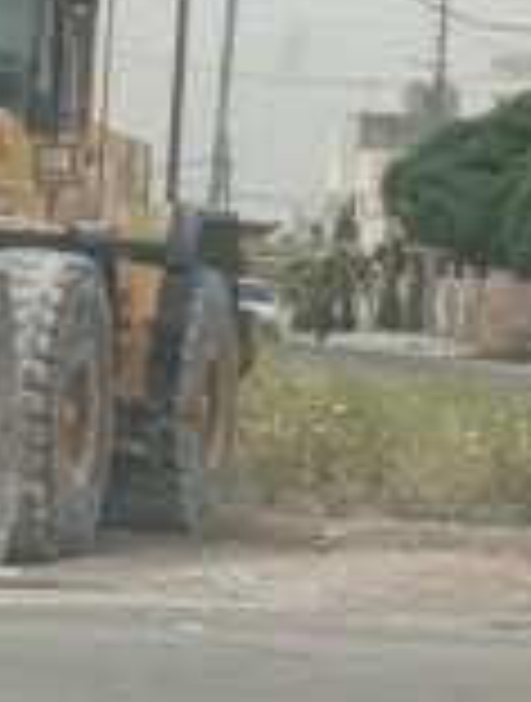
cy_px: 320
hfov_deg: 7.1
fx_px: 4252
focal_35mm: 209
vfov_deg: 9.4
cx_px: 14
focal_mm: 6.11
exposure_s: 1/512
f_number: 1.7
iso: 50
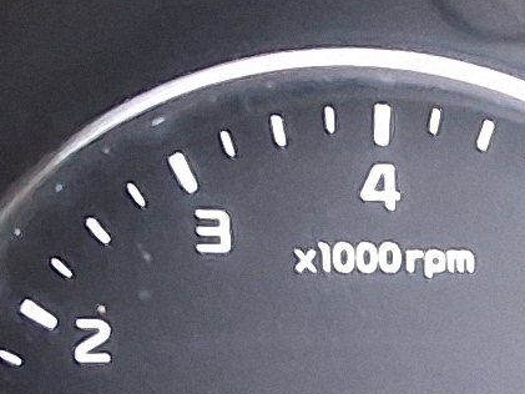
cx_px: 1207
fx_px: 3292
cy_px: 541
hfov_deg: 8.4
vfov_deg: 6.8
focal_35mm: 217
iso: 320
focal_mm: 2.91
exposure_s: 1/20
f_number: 1.9
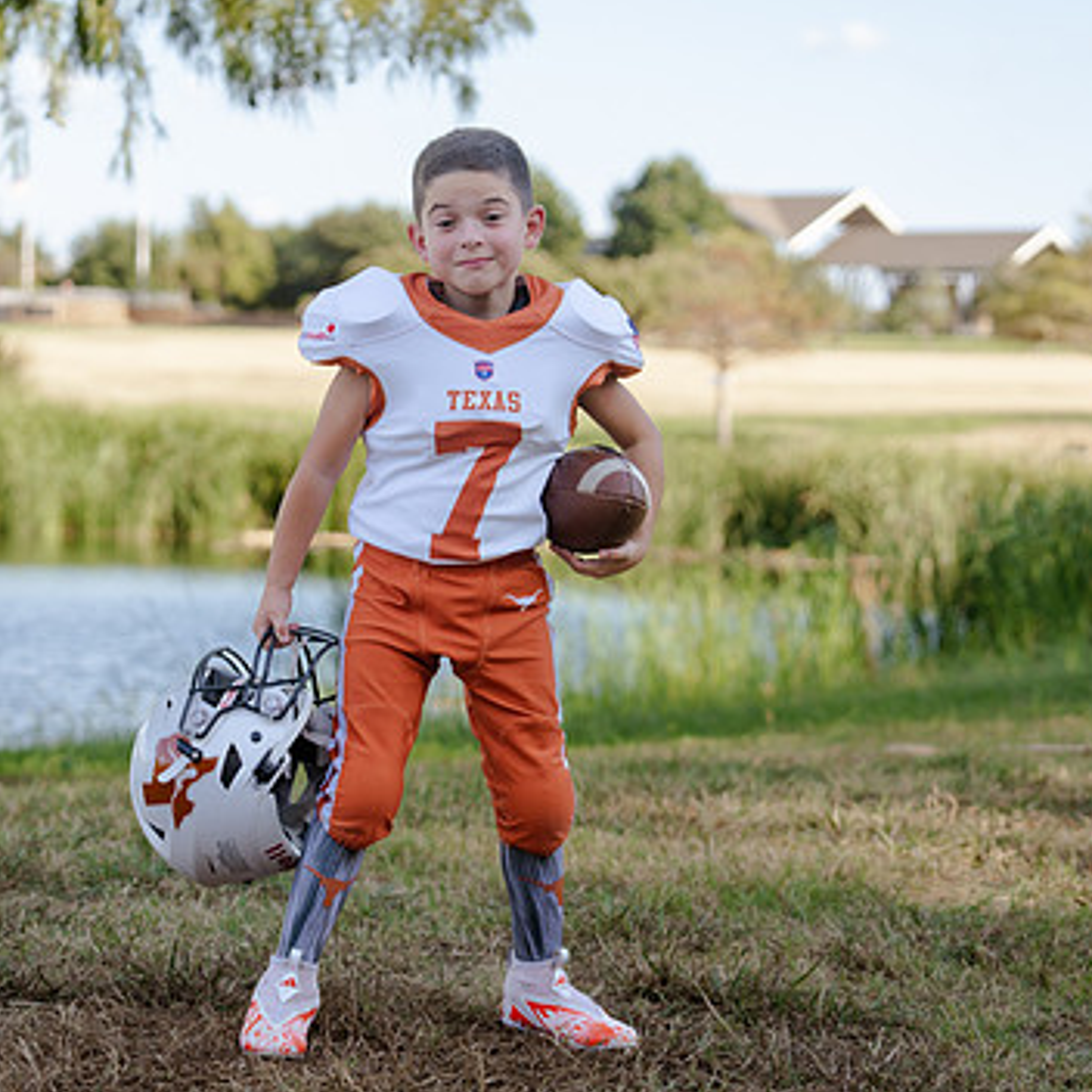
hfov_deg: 16.2
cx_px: 392
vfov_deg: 16.3
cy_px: 519
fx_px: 3819
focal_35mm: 107
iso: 125
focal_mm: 70
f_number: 3.5
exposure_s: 1/320
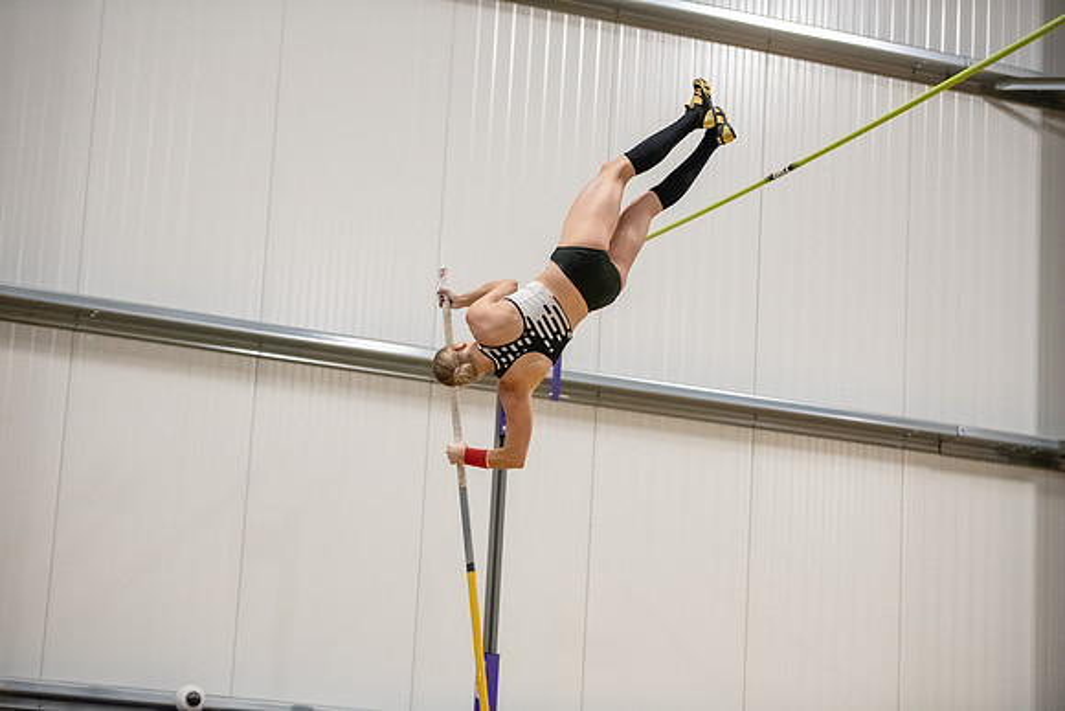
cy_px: 356
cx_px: 532
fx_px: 2722
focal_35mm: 92
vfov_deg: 14.9
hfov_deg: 22.1
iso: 6400
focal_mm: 92
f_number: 2.8
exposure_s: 1/800
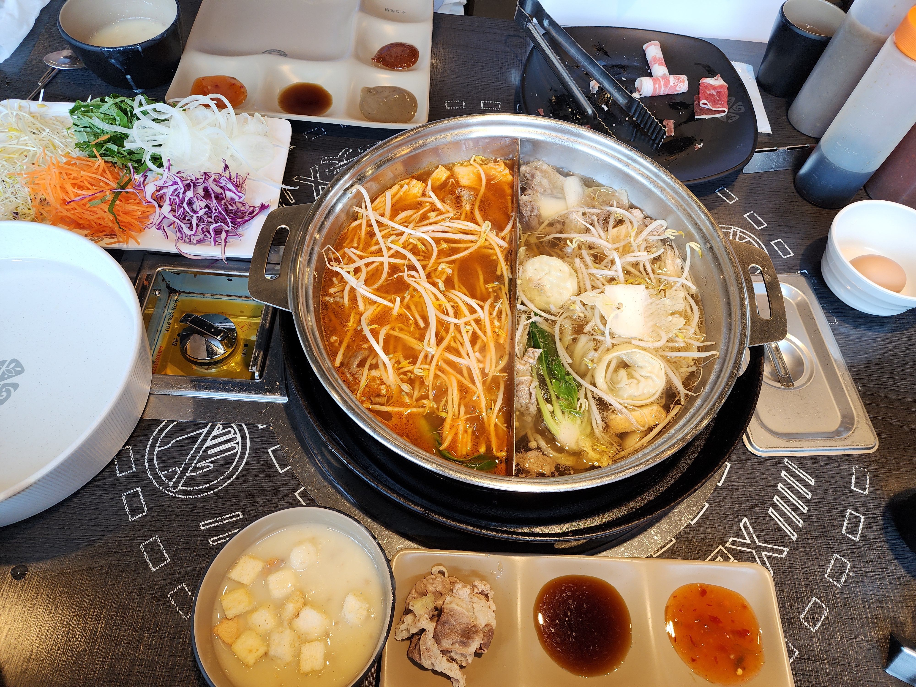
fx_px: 609
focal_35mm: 23
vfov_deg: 58.9
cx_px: 458
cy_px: 344
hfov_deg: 73.9
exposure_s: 1/120
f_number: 1.8
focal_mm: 6.4
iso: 80
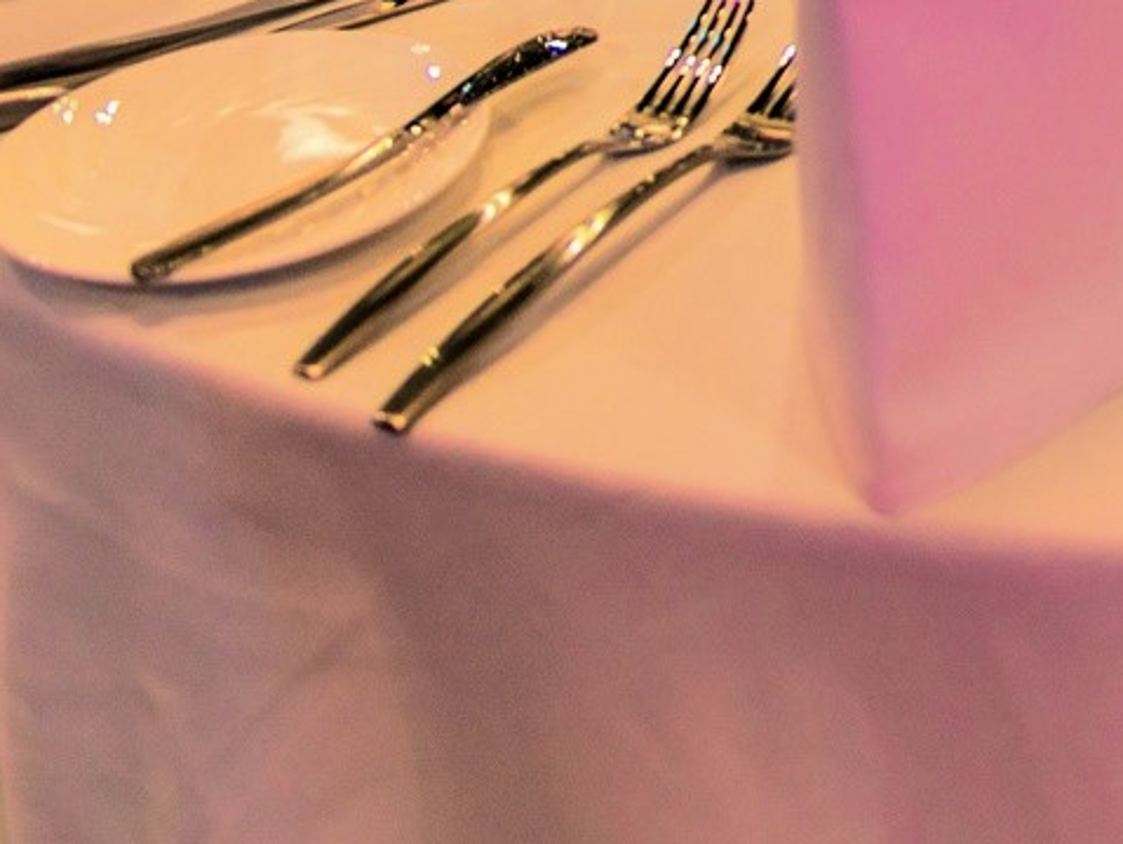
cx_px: 1689
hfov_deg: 14.6
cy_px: -621
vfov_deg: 11.1
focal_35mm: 126
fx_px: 4090
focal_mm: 29
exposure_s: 1/20
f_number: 2.8
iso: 100
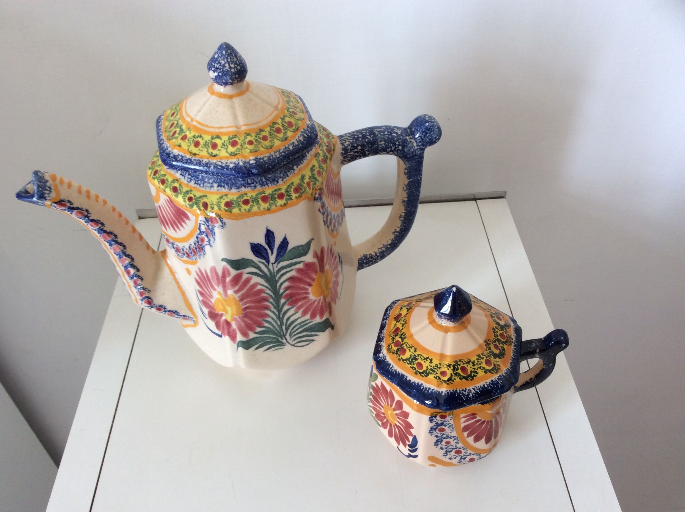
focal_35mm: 32
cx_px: 342
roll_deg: +2.1
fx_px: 632
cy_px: 256
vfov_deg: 44.1
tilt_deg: -42.9
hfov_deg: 56.9
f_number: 2.4
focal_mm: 3.3
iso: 40
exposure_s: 1/25
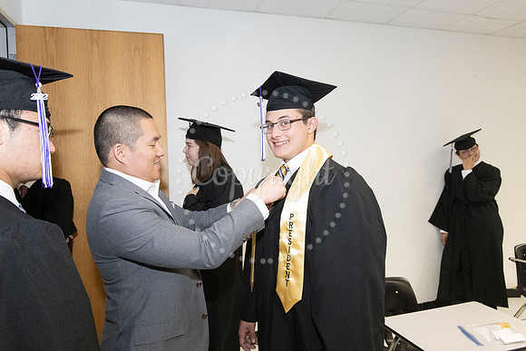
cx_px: 263
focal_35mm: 25
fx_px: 365
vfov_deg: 51.3
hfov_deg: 71.5
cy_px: 176
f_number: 8
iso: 6400
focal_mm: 25
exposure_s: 1/200
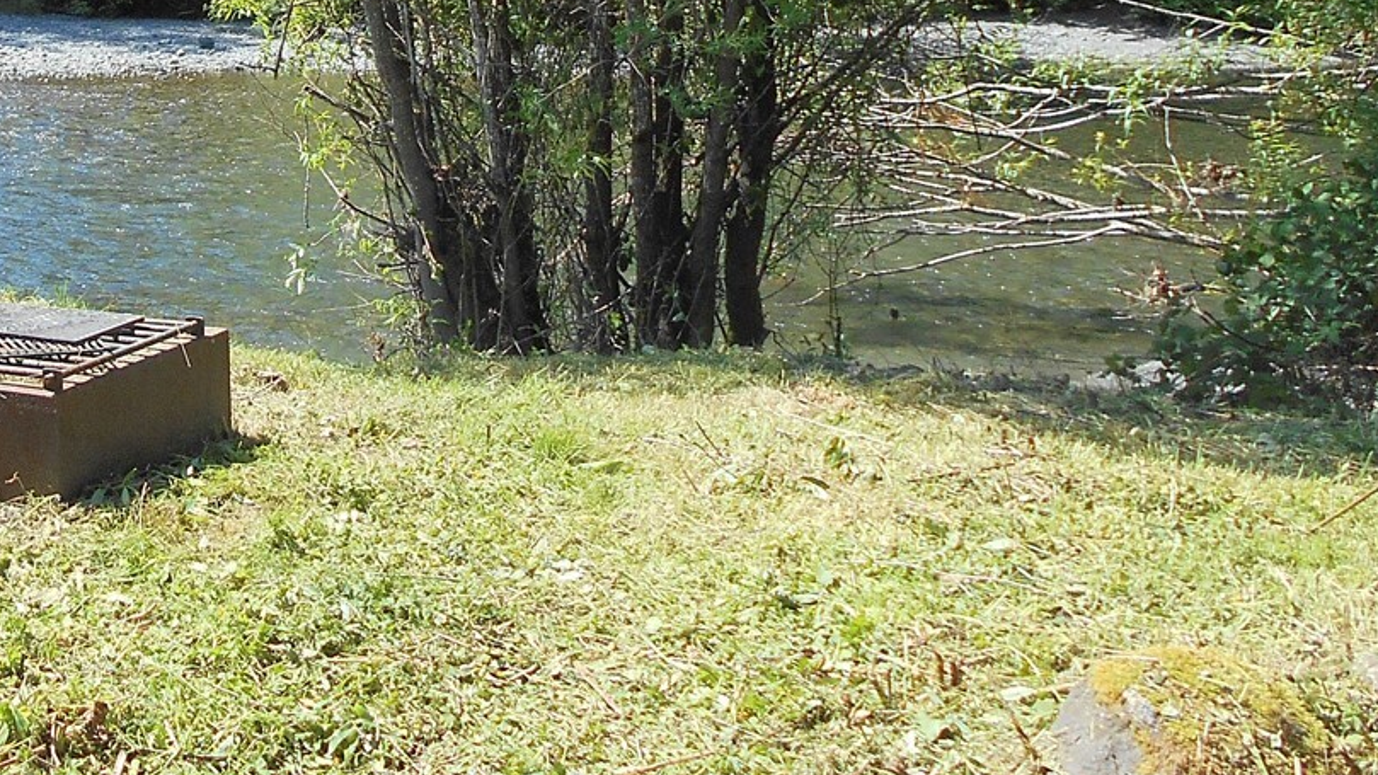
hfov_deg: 35.2
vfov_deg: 21.0
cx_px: 153
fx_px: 2046
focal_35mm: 56
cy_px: 68
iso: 80
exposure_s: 1/400
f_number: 3.2
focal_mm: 4.6
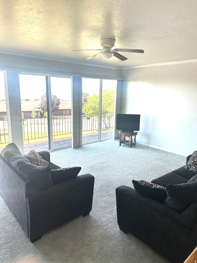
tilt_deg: -10.4
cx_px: 98
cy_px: 132
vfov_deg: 71.6
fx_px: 182
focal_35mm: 24
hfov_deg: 56.8
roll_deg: -0.8
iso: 80
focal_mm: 6.86
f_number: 1.78
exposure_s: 1/343
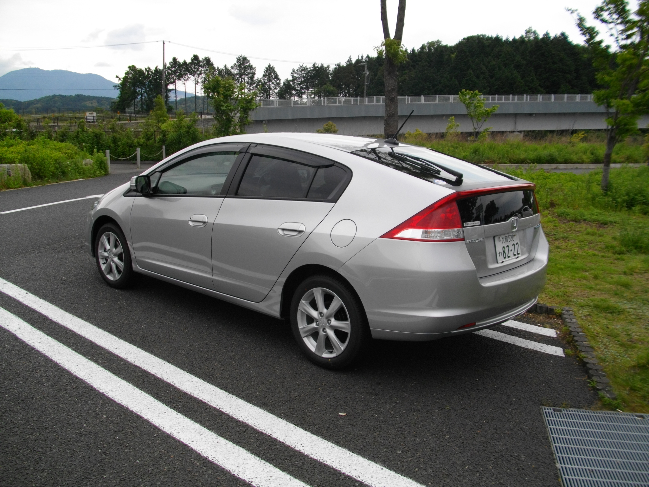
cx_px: 324
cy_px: 244
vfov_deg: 44.2
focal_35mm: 32
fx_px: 600
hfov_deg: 56.8
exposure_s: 1/200
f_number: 2.9
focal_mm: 5.7
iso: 100
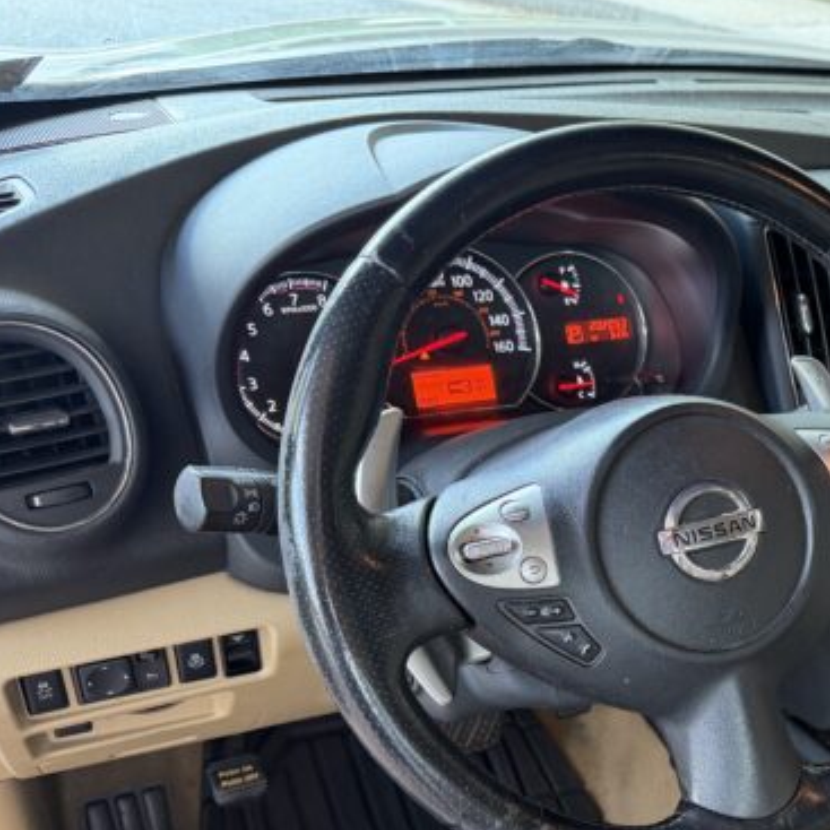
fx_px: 1248
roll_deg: -7.9
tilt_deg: -32.4
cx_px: 807
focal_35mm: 46
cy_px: 639
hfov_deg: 33.9
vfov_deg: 35.8
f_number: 1.78
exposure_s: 1/74
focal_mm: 6.76
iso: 200
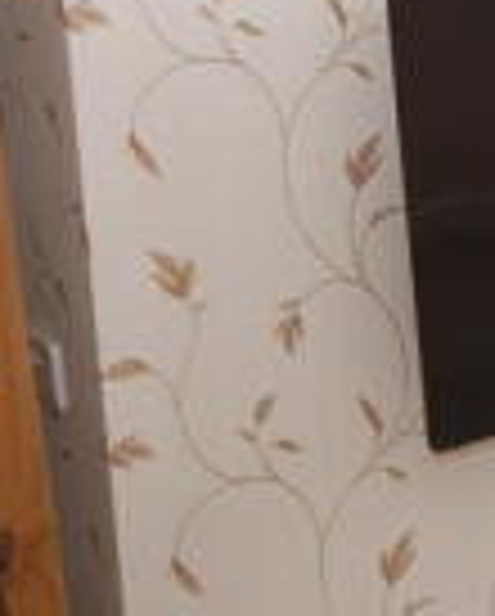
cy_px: -92
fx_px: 2448
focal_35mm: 134
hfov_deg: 10.2
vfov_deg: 14.0
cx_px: 1136
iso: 220
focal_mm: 20
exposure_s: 1/60
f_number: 5.6
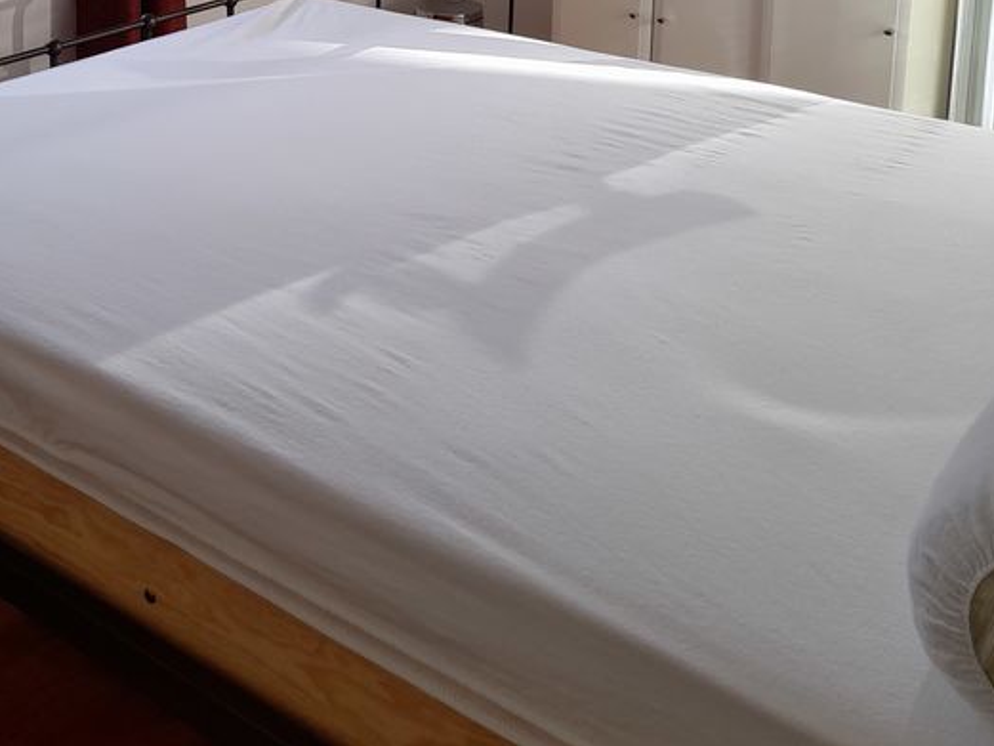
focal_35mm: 48
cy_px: -38
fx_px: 1379
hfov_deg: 39.1
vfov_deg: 28.0
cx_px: 317
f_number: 2
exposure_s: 1/146
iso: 20
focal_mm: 4.6
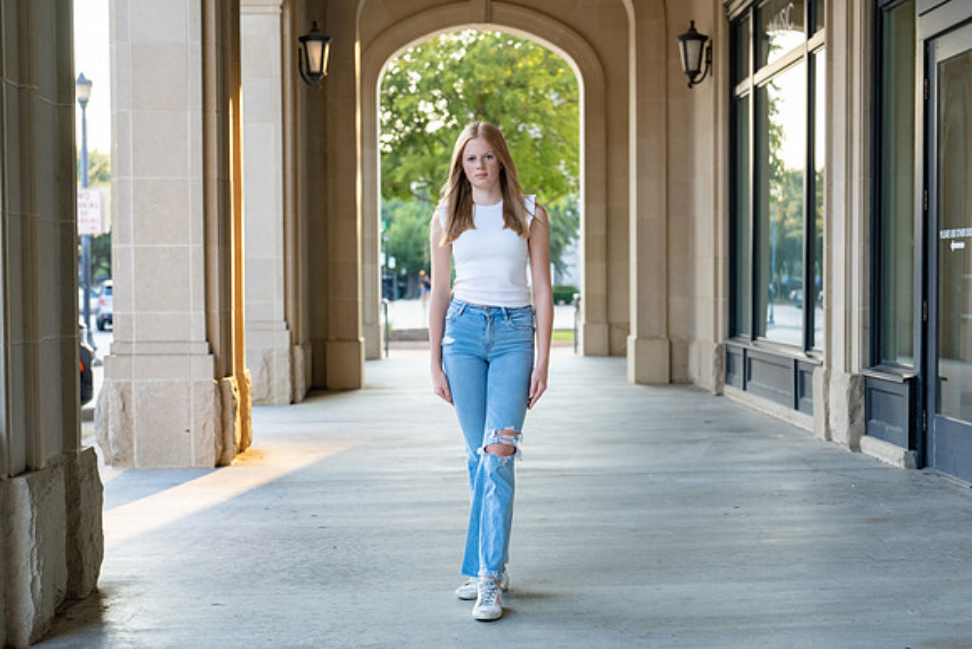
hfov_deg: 35.4
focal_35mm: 56
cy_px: 337
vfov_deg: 24.0
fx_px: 1522
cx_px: 502
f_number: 2.8
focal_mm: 50
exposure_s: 1/320
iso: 320
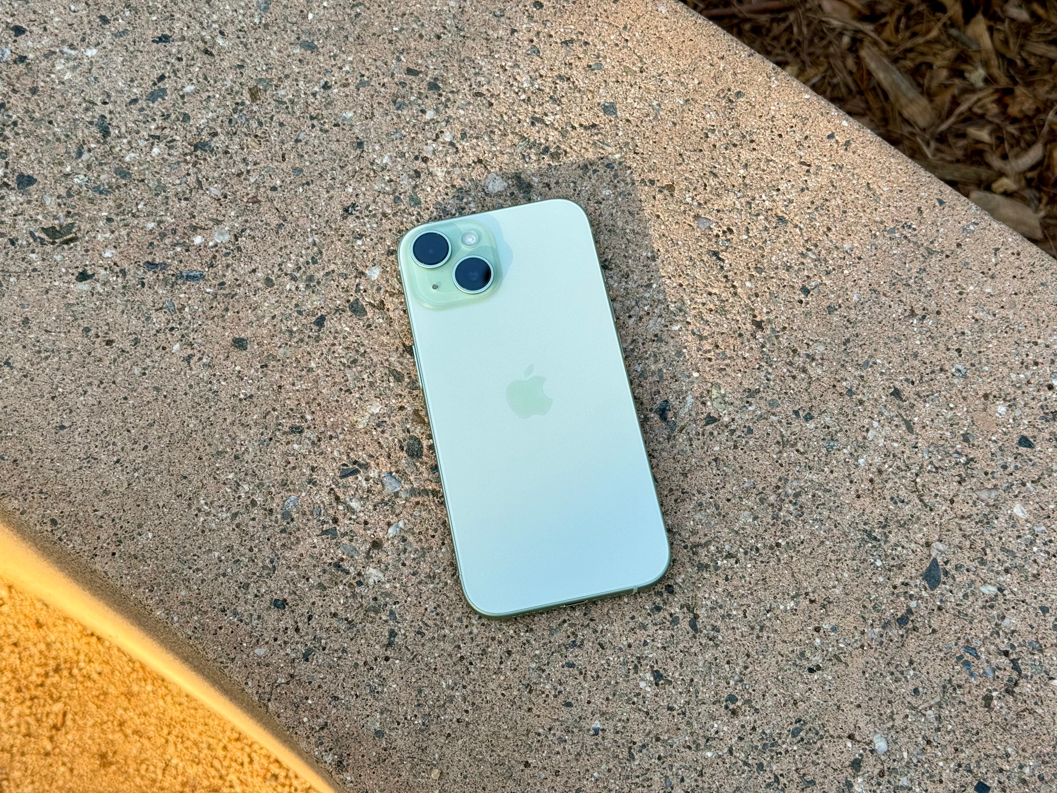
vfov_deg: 30.3
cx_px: 528
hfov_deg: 39.7
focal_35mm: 48
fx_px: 1466
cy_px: 396
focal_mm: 6.86
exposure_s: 1/420
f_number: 1.78
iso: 64
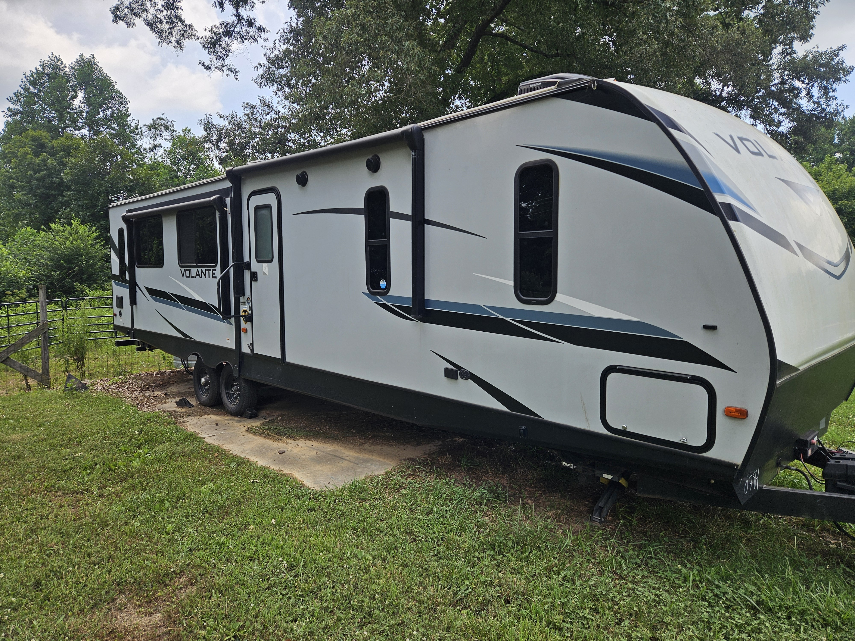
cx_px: 428
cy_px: 320
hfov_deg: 73.9
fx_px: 568
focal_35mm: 23
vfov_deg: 58.9
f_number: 1.8
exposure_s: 1/529
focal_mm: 5.4
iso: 25
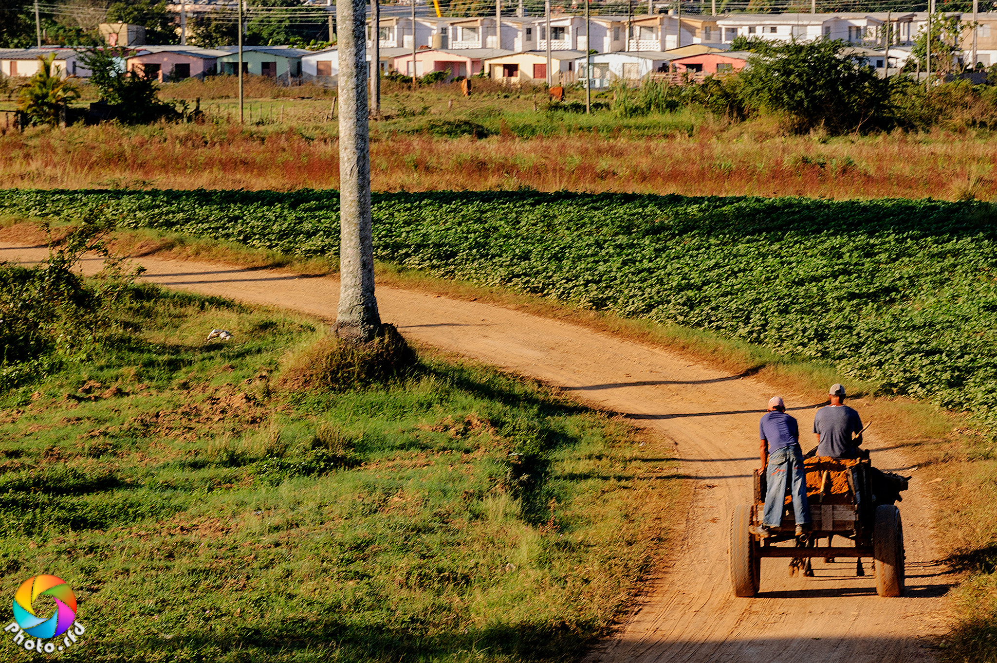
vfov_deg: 6.8
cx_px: 498
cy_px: 332
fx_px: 5603
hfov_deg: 10.2
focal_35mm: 202
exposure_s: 1/200
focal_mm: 135
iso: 200
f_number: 11
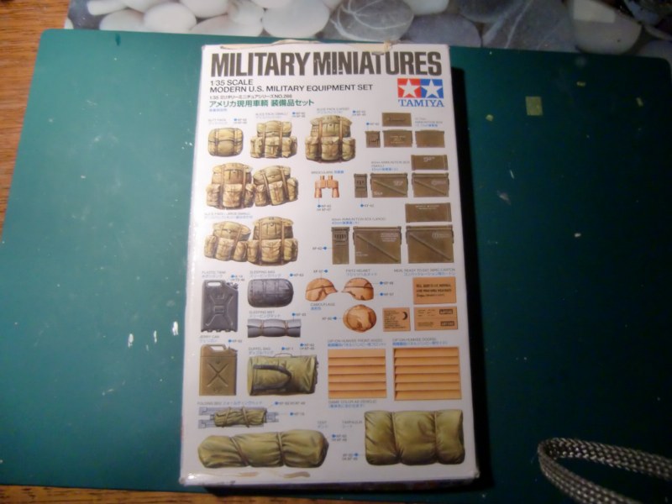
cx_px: 336
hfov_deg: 71.6
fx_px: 466
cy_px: 252
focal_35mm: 24
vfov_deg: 56.8
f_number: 3.2
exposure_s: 1/60
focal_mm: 4.3
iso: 320
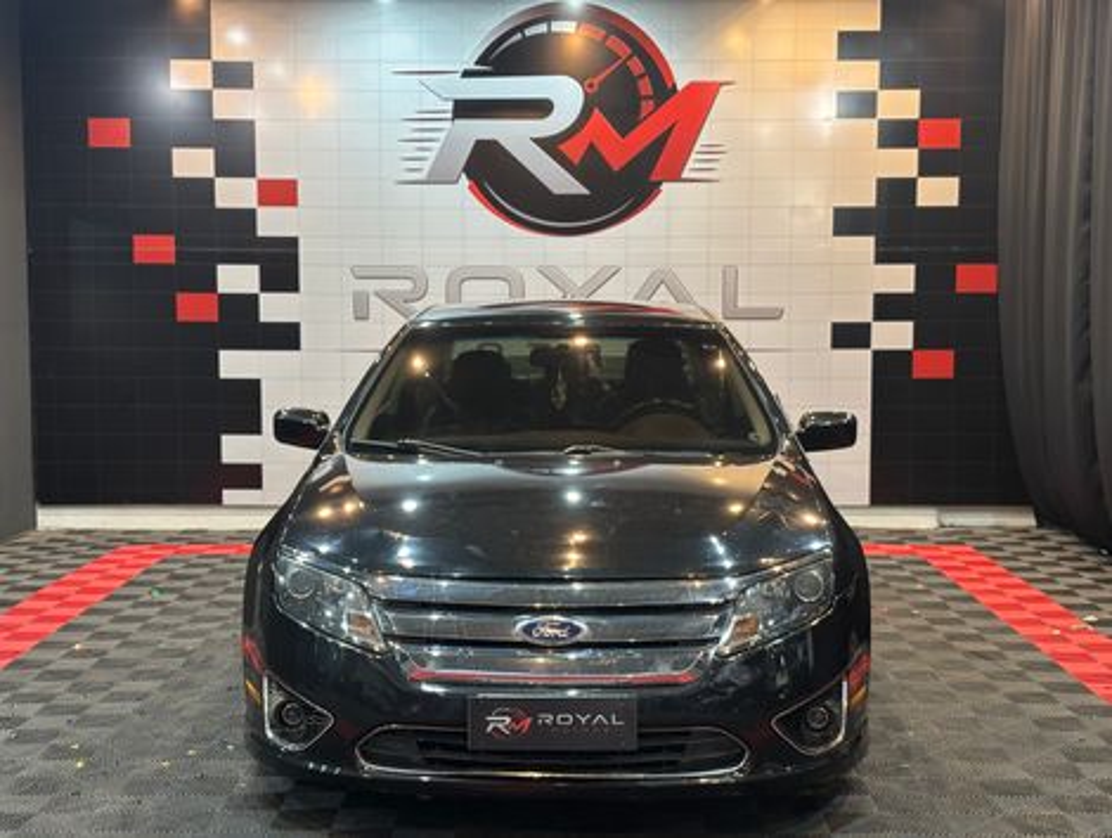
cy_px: 419
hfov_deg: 36.8
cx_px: 556
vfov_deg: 28.1
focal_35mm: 52
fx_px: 1673
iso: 80
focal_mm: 5.96
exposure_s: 1/60
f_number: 1.6
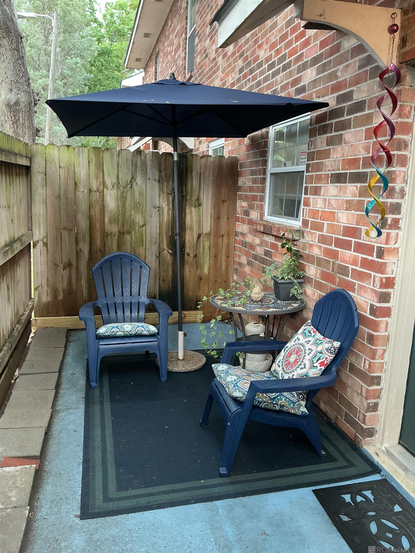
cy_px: 276
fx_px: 464
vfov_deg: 61.7
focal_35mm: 29
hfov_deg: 48.2
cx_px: 208
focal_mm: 3
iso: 100
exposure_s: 1/60
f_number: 1.8
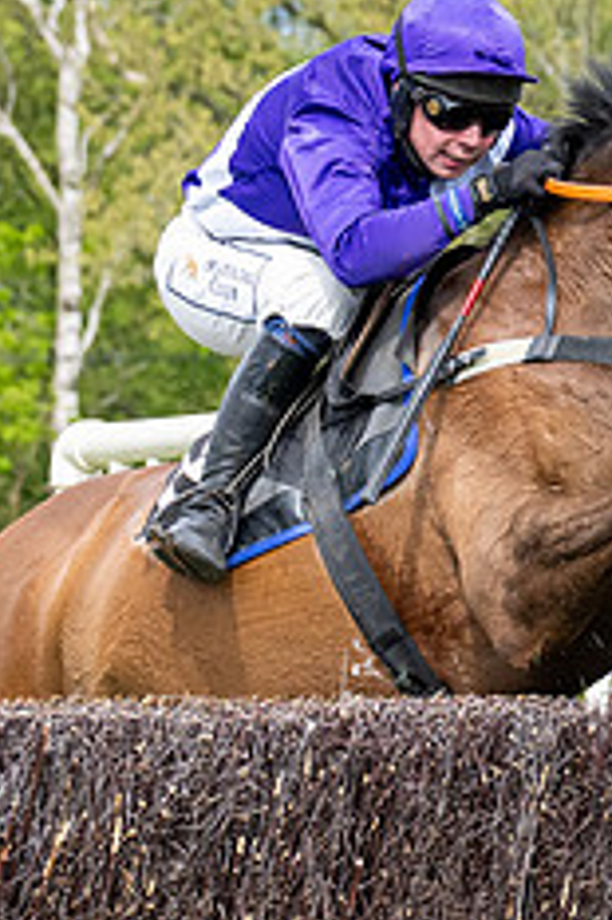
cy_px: 707
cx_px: 714
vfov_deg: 5.0
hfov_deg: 3.3
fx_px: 10572
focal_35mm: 414
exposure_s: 1/3200
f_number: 4
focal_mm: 83
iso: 640
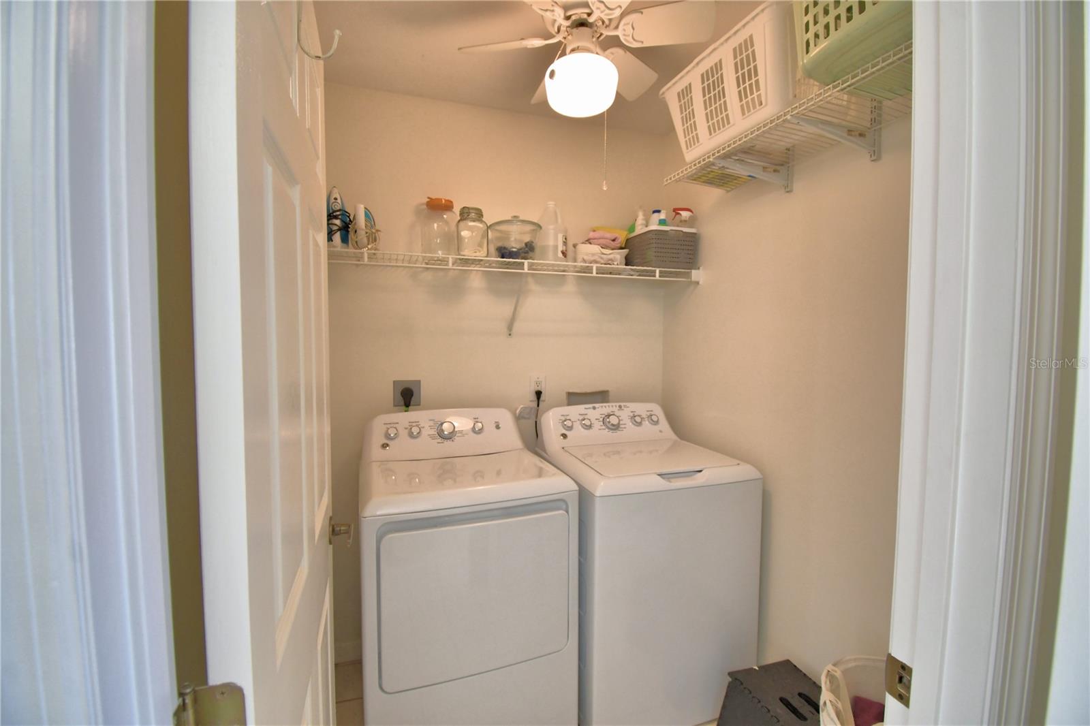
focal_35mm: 15
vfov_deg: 77.3
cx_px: 545
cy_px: 363
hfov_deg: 100.4
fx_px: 454
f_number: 4.5
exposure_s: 1/40
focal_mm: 10
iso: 400
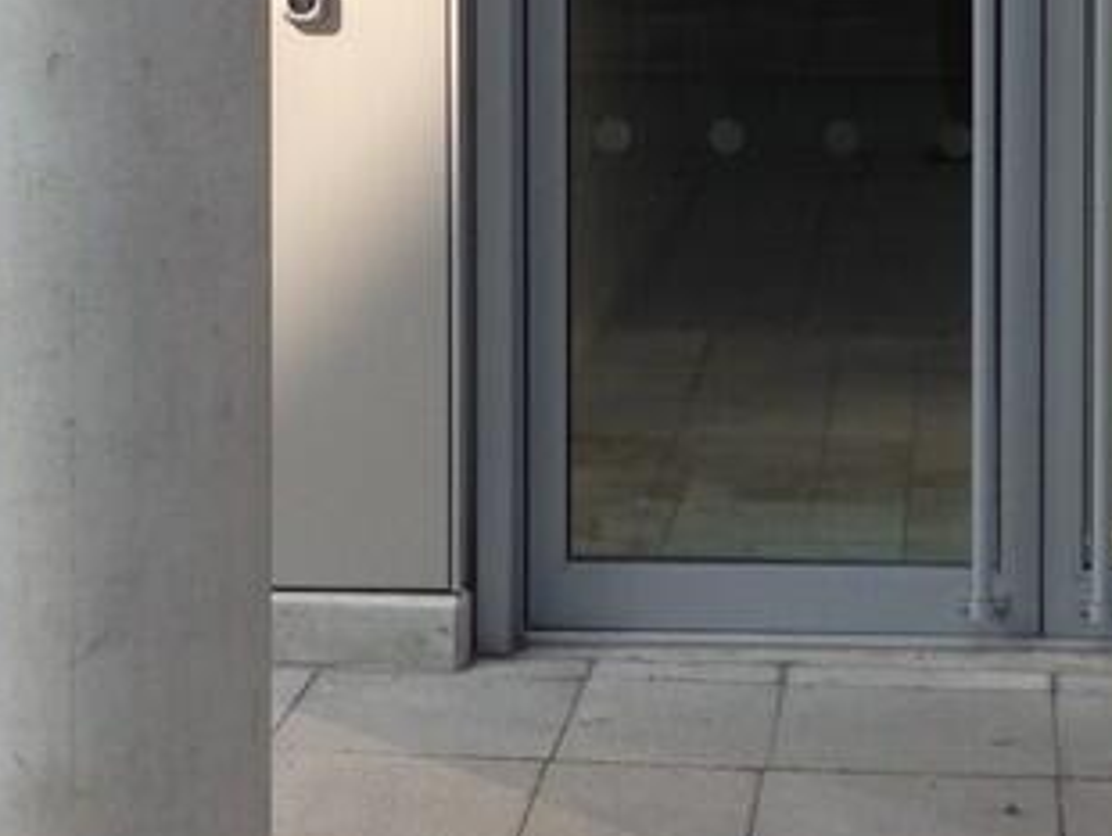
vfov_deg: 13.3
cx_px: 821
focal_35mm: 109
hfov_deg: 17.9
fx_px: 3504
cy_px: -144
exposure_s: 1/357
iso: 50
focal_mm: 4.13
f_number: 2.4
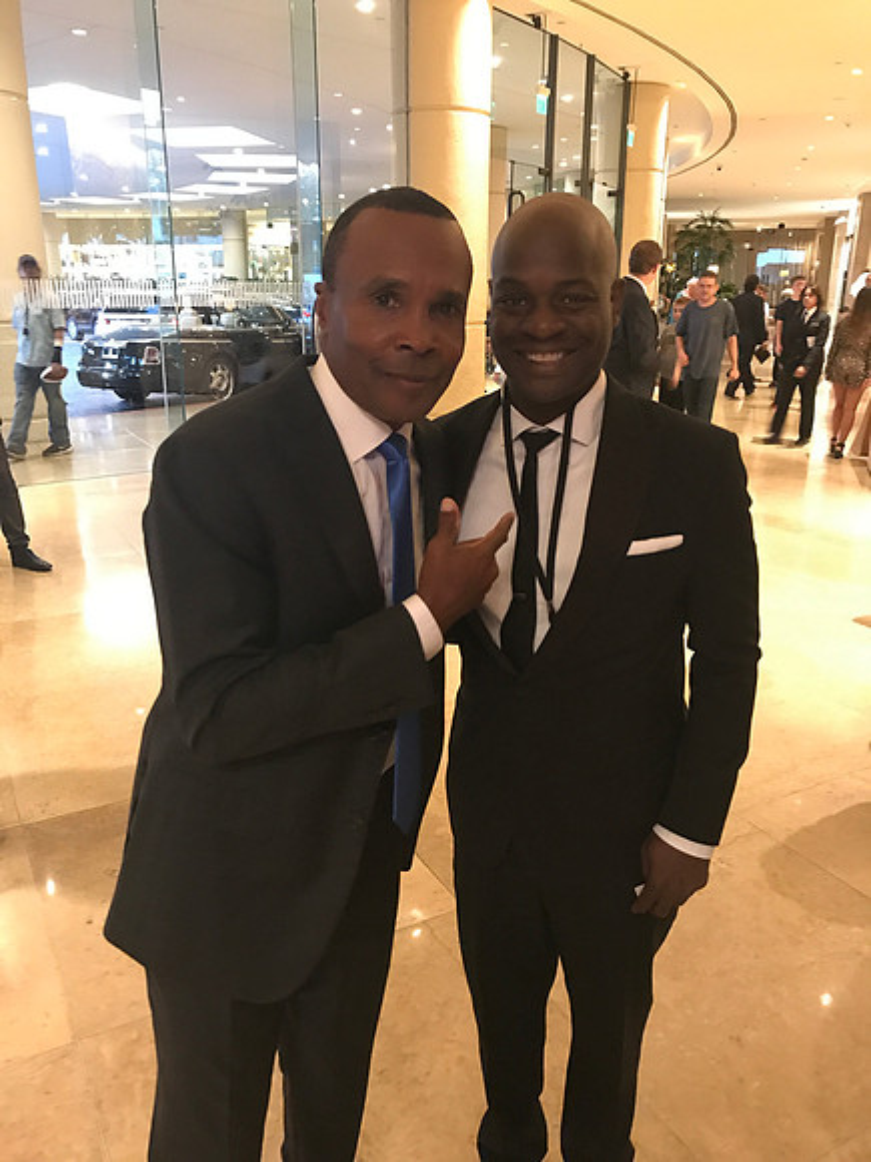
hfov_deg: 49.7
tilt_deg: -16.2
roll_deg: -0.3
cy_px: 581
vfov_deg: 63.4
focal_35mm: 28
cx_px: 436
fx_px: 939
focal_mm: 3.99
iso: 125
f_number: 1.8
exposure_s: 1/4
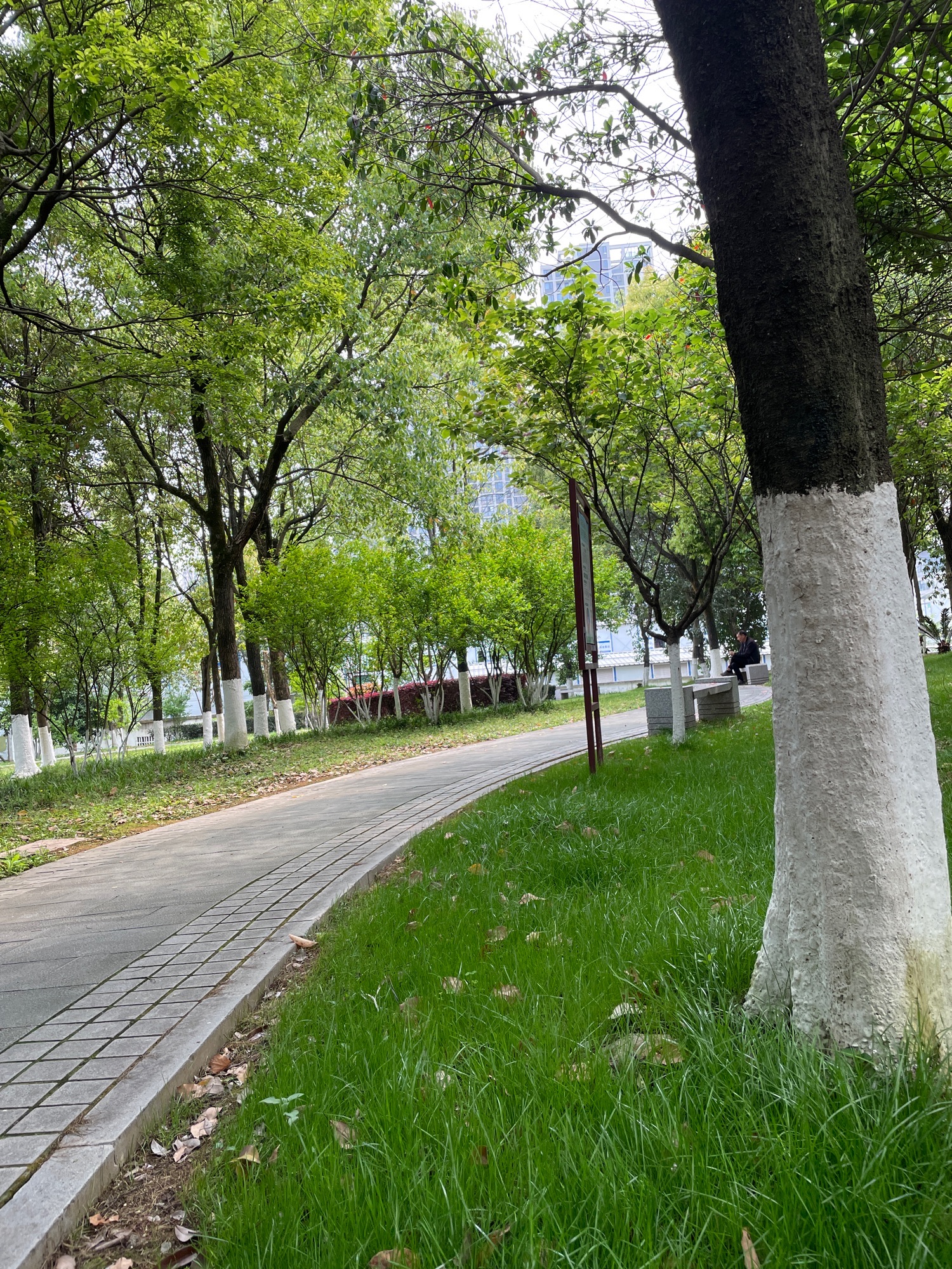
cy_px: 634
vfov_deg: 67.3
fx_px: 953
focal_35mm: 26
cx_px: 476
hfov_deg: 53.1
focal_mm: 4.2
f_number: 1.6
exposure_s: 1/424
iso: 50
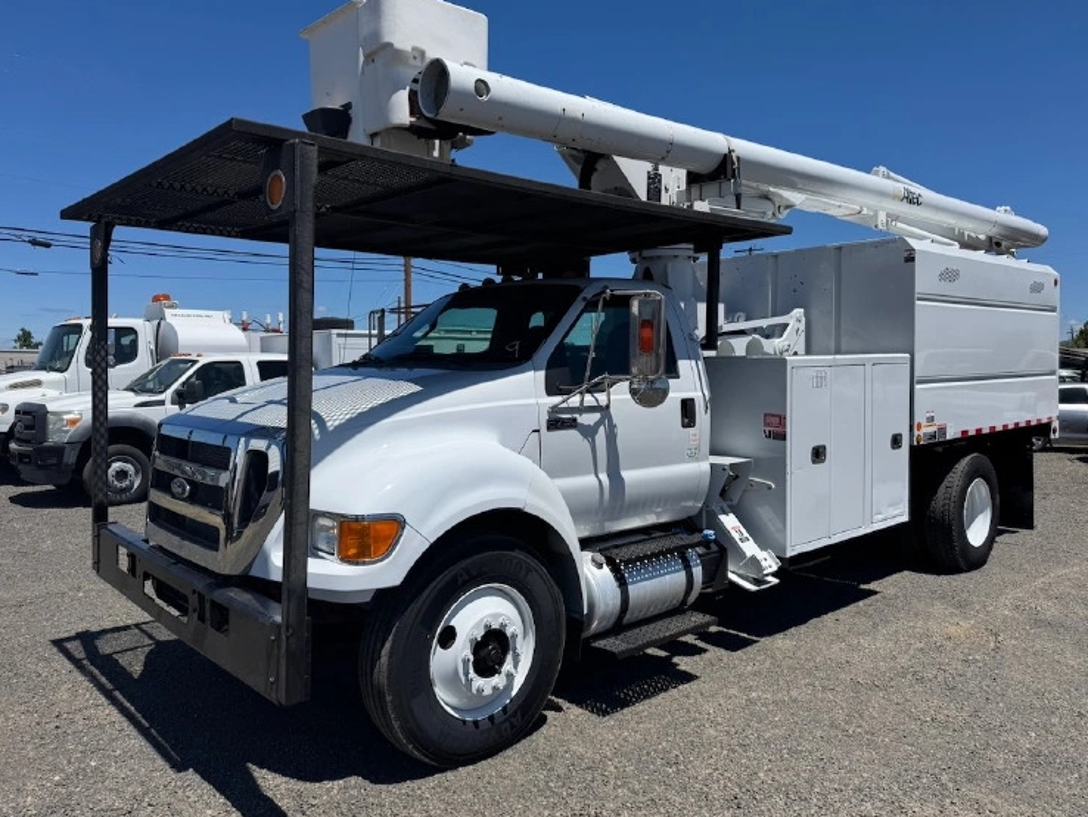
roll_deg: +0.3
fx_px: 817
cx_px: 547
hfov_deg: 67.3
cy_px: 389
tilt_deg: -0.5
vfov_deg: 53.1
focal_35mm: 26
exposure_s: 1/7092
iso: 80
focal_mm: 6.76
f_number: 1.78
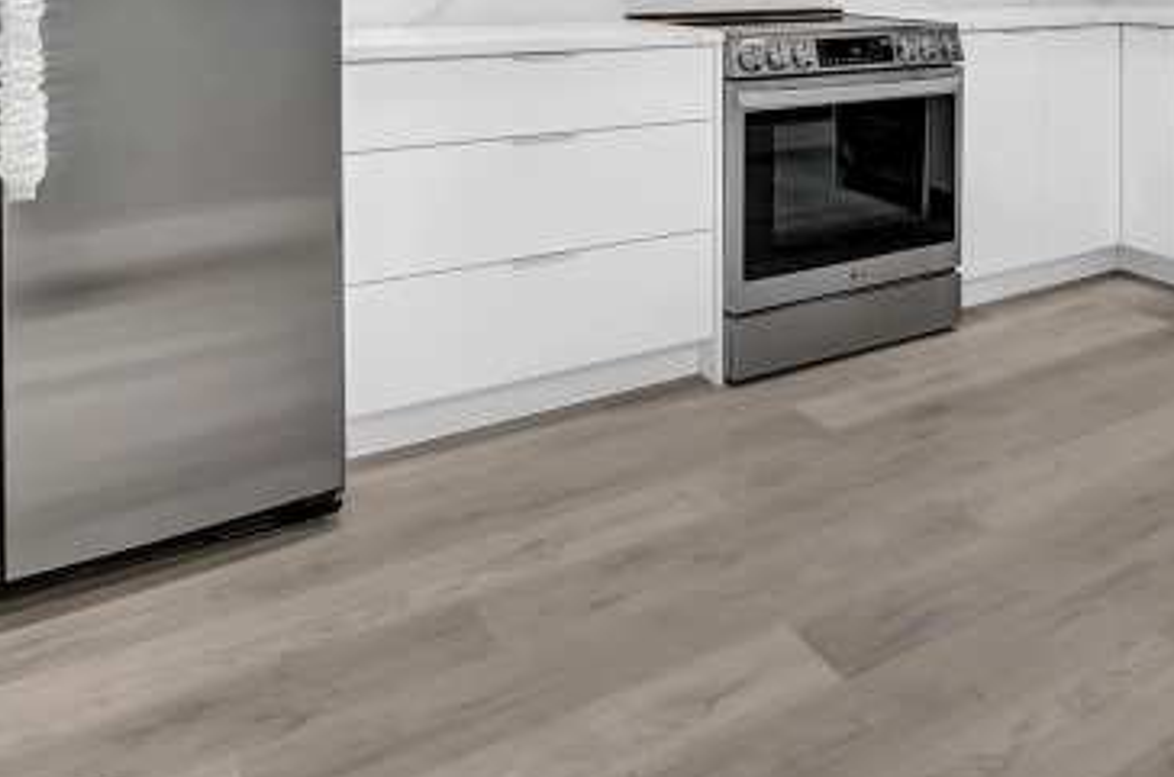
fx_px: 1074
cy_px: -24
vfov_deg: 35.4
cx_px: 848
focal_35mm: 33
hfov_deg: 55.2
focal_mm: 15
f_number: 8
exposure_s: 1/40
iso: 640
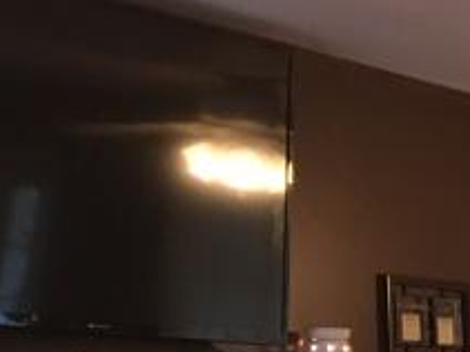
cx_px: 817
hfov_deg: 12.8
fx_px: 1913
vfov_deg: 9.6
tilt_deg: -9.9
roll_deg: -2.0
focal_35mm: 141
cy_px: 766
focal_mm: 4.15
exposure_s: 1/24
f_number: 2.2
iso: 200
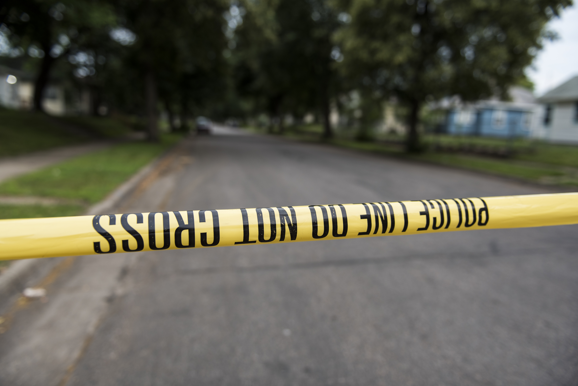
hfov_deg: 73.7
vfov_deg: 53.2
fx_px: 385
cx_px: 289
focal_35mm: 24
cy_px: 193
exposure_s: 1/320
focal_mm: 24
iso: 100
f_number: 2.8
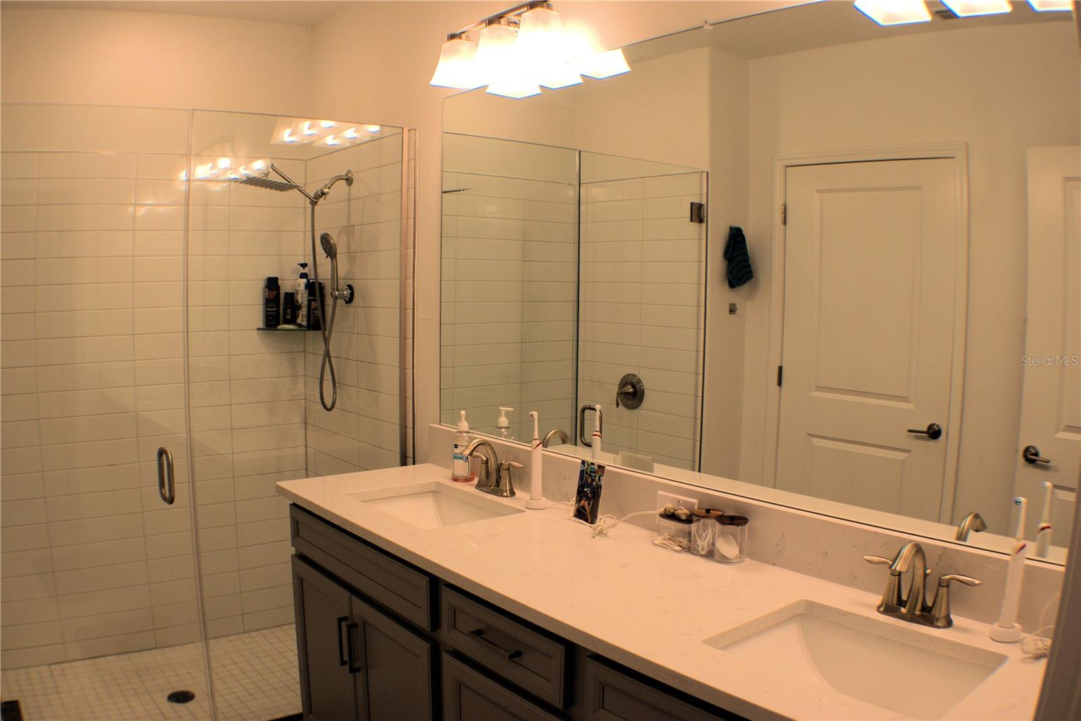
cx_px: 540
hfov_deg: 46.4
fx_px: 1261
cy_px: 360
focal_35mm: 42
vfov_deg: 31.9
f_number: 5.6
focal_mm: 28
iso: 400
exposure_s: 1/125
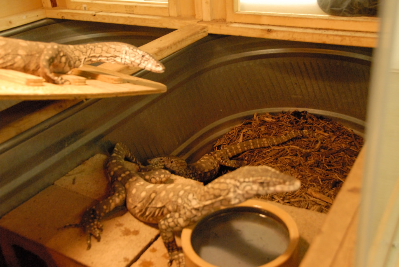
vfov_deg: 34.3
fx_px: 433
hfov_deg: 49.5
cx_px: 200
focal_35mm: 39
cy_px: 134
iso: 1600
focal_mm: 26
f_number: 4
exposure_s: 1/25
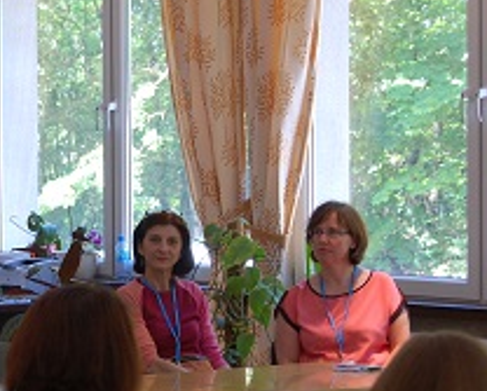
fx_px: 2396
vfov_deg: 9.3
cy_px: 248
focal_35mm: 166
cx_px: 49
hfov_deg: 11.5
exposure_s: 1/30
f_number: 5.6
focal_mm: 48
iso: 400
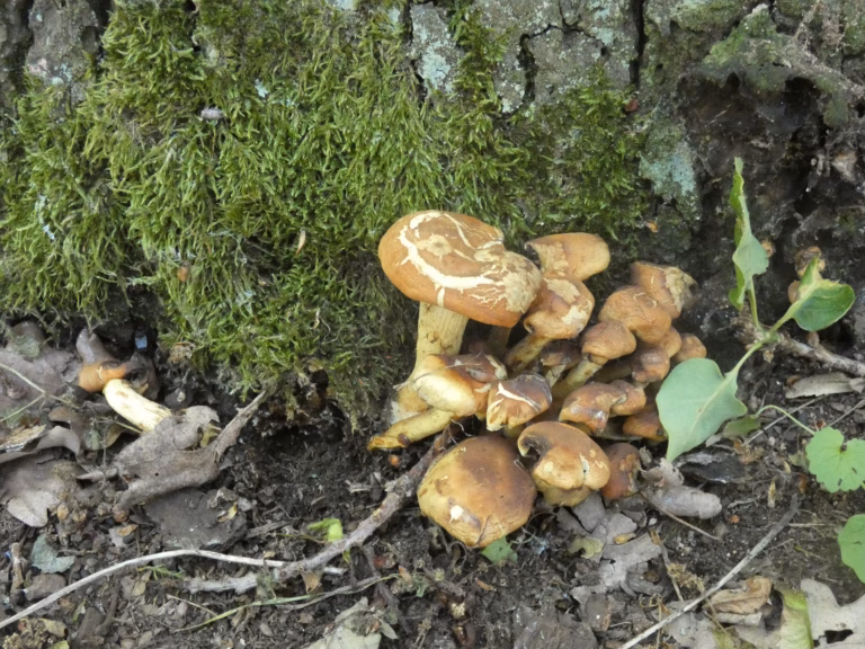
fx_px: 1324
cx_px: 432
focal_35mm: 53
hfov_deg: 36.2
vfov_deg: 27.5
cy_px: 324
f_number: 3.9
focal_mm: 9.5
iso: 1600
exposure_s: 1/60
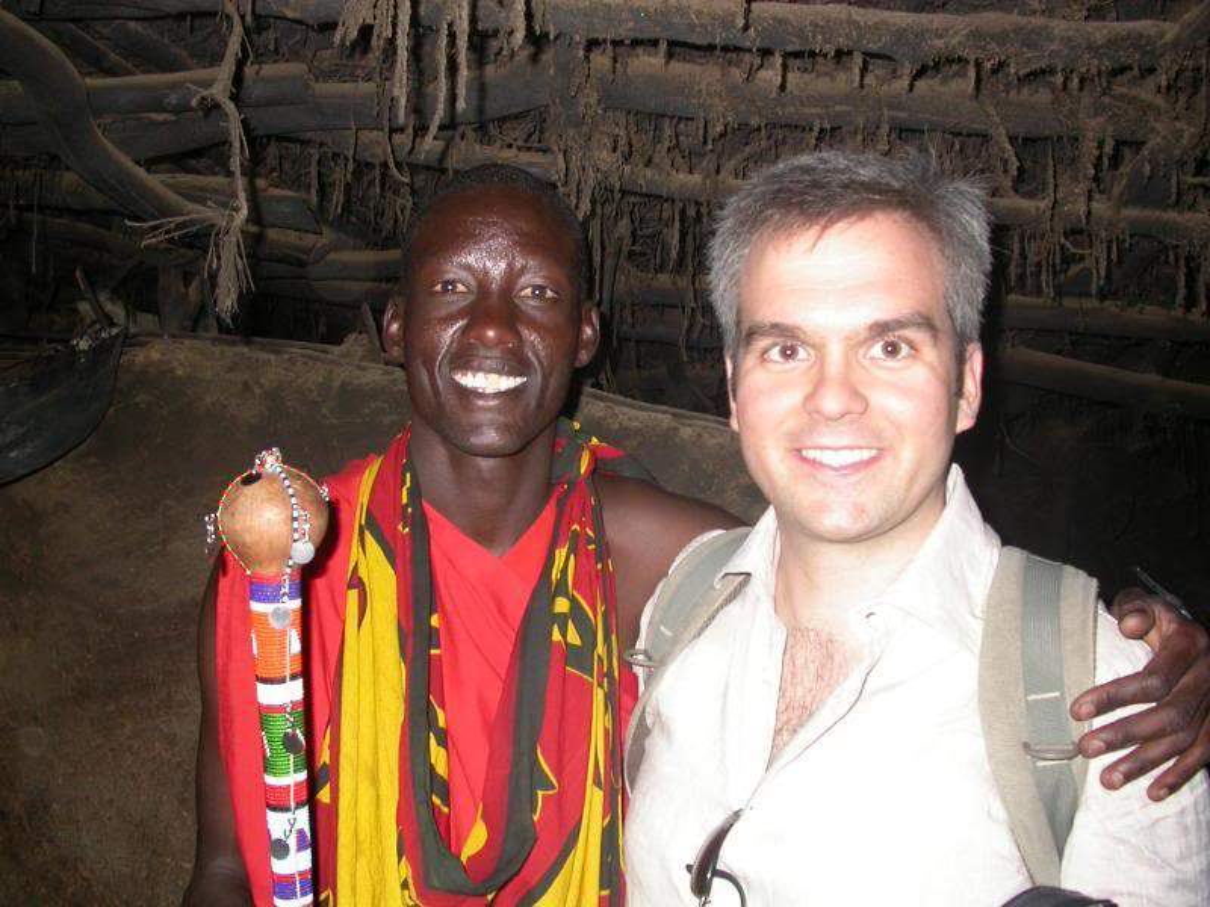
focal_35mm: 38
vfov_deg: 37.7
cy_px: 454
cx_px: 605
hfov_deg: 49.0
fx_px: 1328
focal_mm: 7.85
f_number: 2.6
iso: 100
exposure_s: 1/60
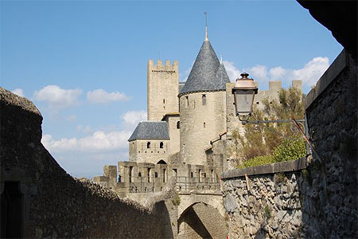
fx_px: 447
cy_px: 120
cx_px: 179
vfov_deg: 29.9
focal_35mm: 45
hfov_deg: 43.6
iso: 200
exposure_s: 1/320
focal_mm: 30
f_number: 9
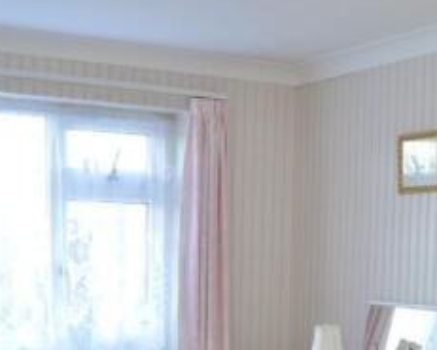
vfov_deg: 20.2
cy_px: 399
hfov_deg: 26.4
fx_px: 932
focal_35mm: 72
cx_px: 244
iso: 400
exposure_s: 1/60
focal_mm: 18
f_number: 4
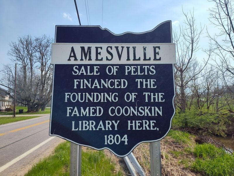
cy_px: 88
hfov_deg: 73.9
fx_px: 155
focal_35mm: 23
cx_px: 117
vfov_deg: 58.9
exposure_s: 1/2683
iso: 100
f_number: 1.8
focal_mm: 5.56
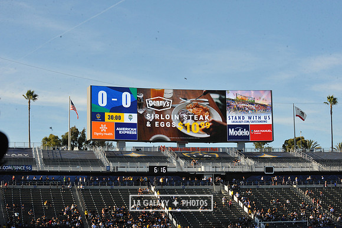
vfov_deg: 17.0
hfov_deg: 25.4
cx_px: 171
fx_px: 760
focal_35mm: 80
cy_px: 114
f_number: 16
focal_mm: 80
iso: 1600
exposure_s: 1/1000
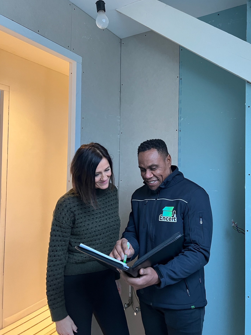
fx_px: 271
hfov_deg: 49.7
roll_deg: -3.2
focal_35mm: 28
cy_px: 160
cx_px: 133
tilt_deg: +2.3
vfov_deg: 63.4
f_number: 1.5
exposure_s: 1/50
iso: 320
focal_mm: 5.7
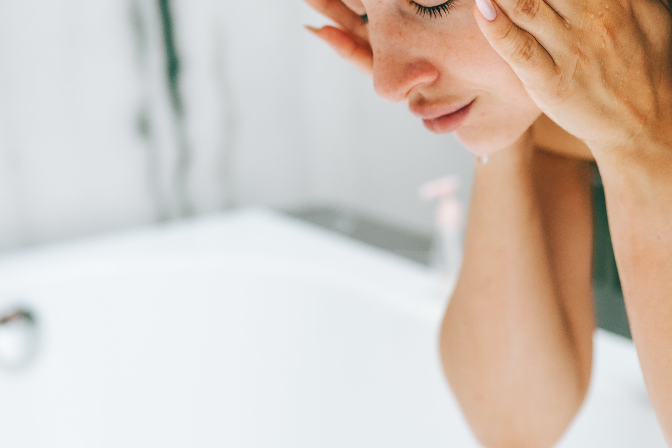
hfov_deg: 31.8
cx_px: 251
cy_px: 121
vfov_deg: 21.4
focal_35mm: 63
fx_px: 1176
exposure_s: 1/320
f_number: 2.2
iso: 320
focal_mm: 35
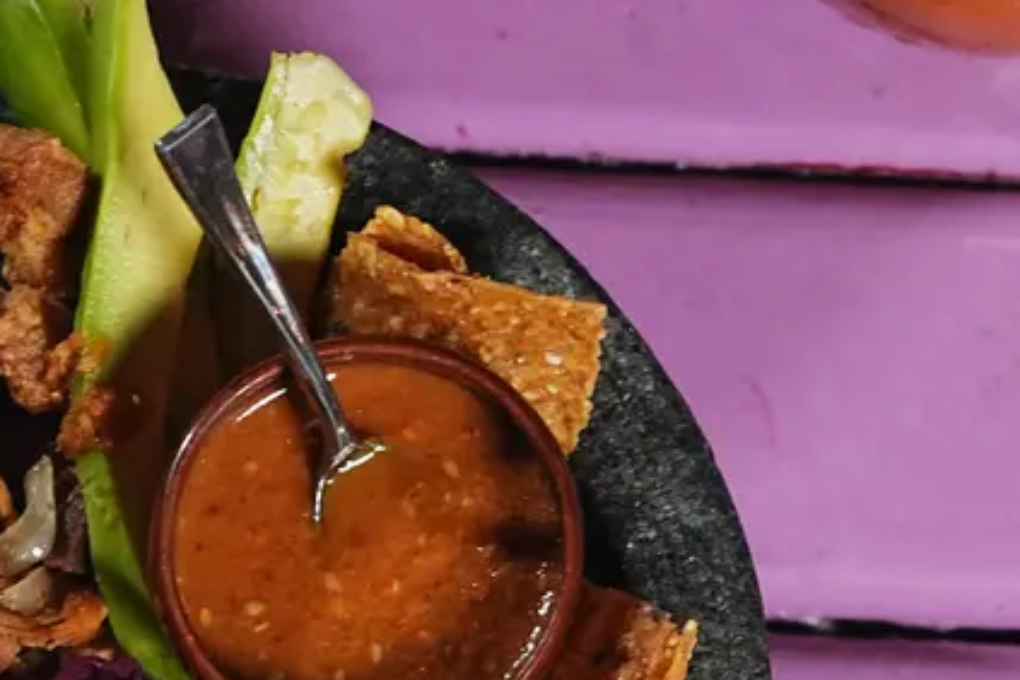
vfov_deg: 7.0
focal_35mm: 195
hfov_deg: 10.5
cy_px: 722
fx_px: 5525
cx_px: 109
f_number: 4.5
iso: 2500
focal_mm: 50
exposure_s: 1/90
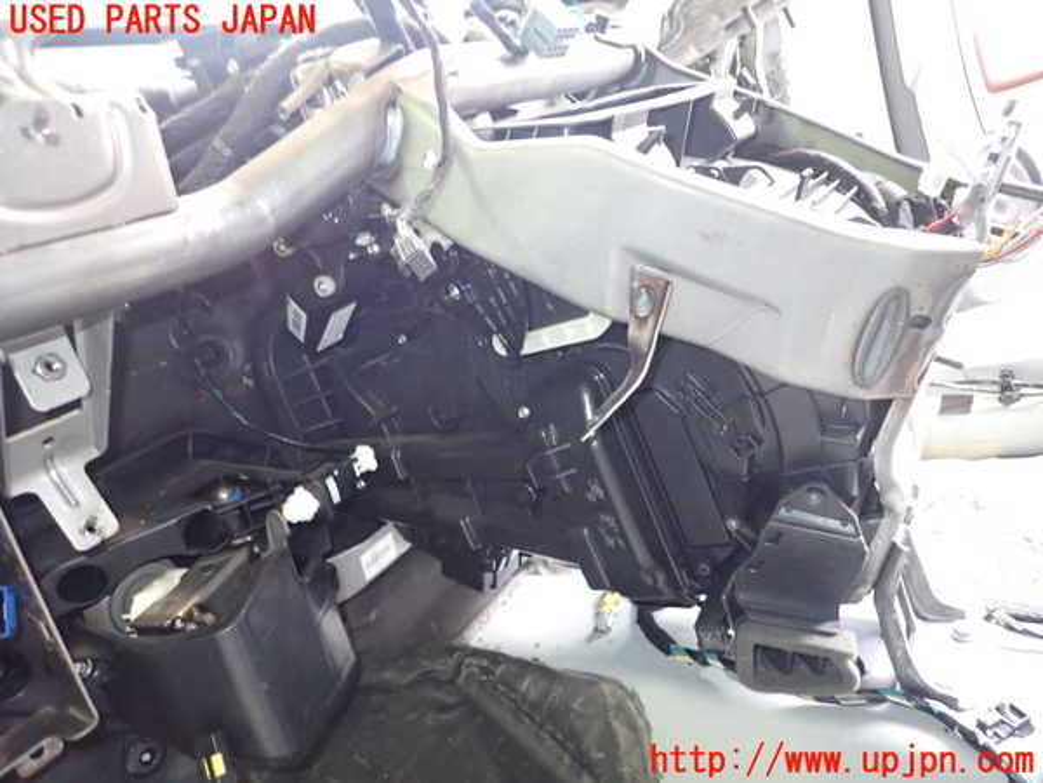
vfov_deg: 54.9
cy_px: 392
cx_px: 522
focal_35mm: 25
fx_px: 753
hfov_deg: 69.4
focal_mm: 4.5
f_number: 2
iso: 800
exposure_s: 1/30
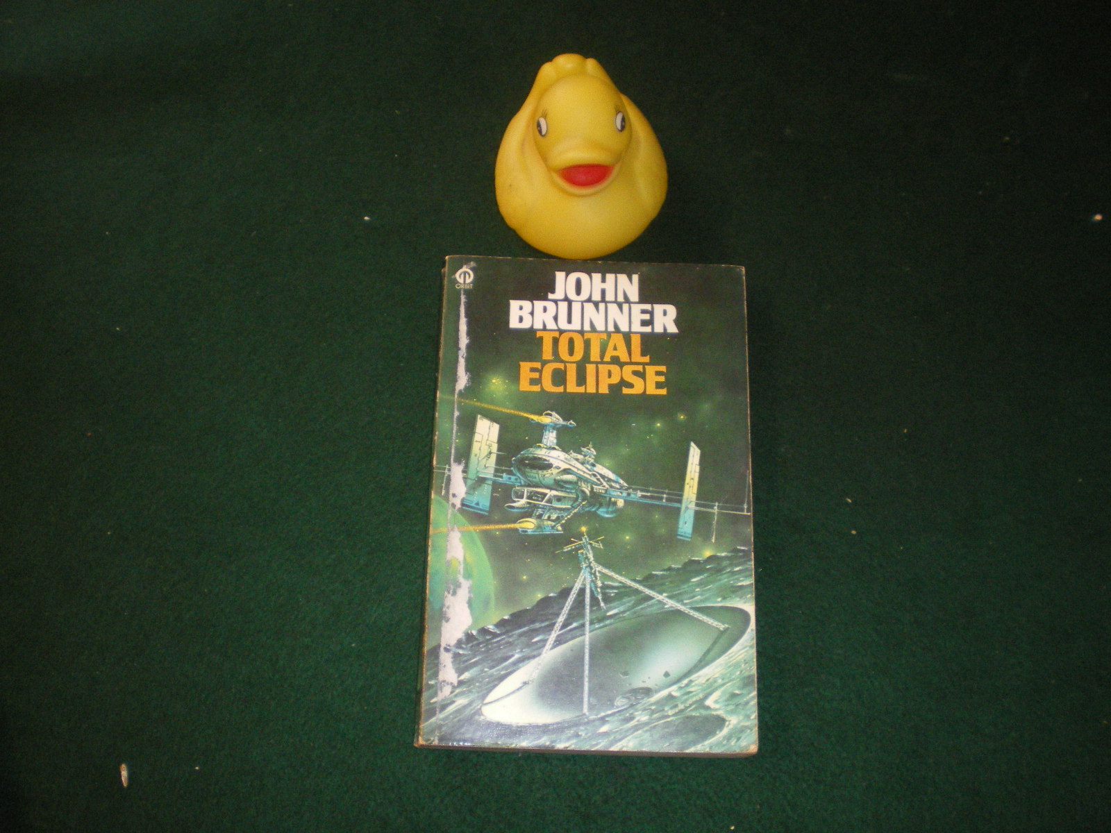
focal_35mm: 38
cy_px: 416
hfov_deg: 49.0
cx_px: 556
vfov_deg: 37.7
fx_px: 1220
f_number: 3.1
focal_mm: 6.3
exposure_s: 1/50
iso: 320
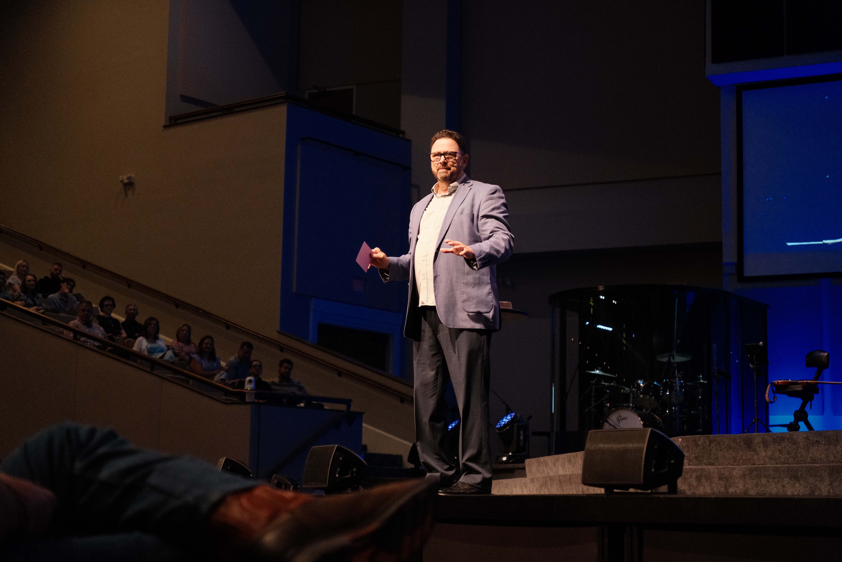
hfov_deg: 33.4
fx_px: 1403
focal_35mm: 60
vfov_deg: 22.6
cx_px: 421
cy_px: 281
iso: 4000
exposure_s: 1/400
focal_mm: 40.3
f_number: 2.8
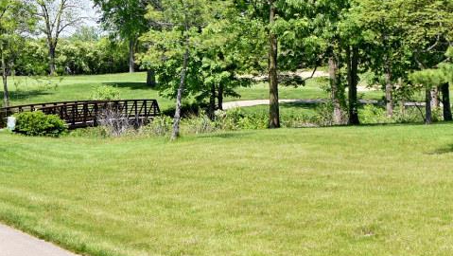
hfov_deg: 17.9
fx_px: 1418
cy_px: 11
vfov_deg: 10.2
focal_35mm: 118
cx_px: 73
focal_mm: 24
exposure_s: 1/320
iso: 200
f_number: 9
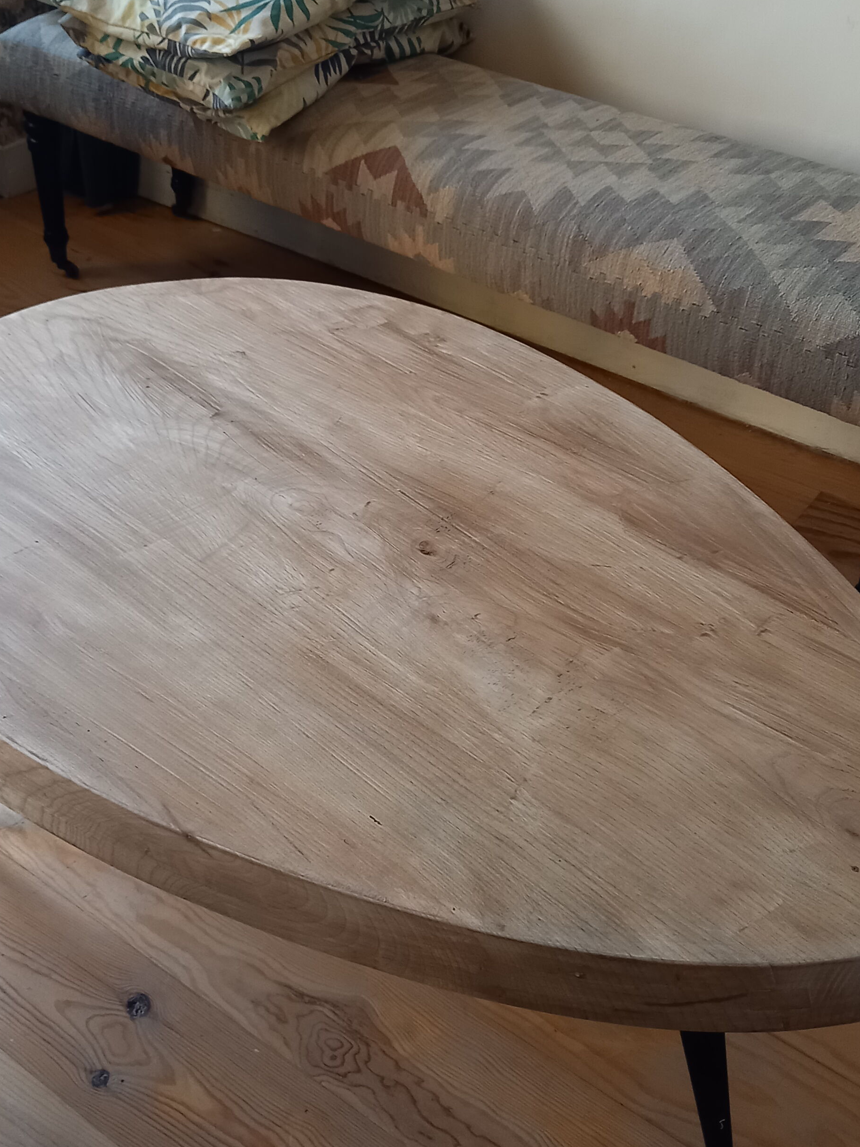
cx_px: 383
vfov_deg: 45.8
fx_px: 1358
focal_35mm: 41
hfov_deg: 35.1
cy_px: 550
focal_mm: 4.6
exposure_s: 1/50
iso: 320
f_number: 2
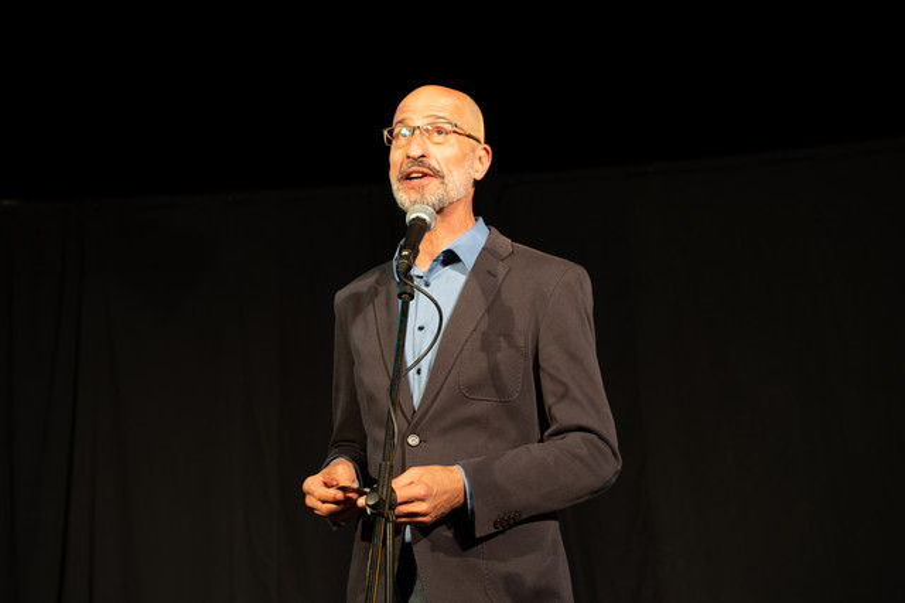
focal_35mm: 75
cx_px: 452
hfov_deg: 27.0
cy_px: 302
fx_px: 1884
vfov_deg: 18.2
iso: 1000
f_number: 4.5
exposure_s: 1/80
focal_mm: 75
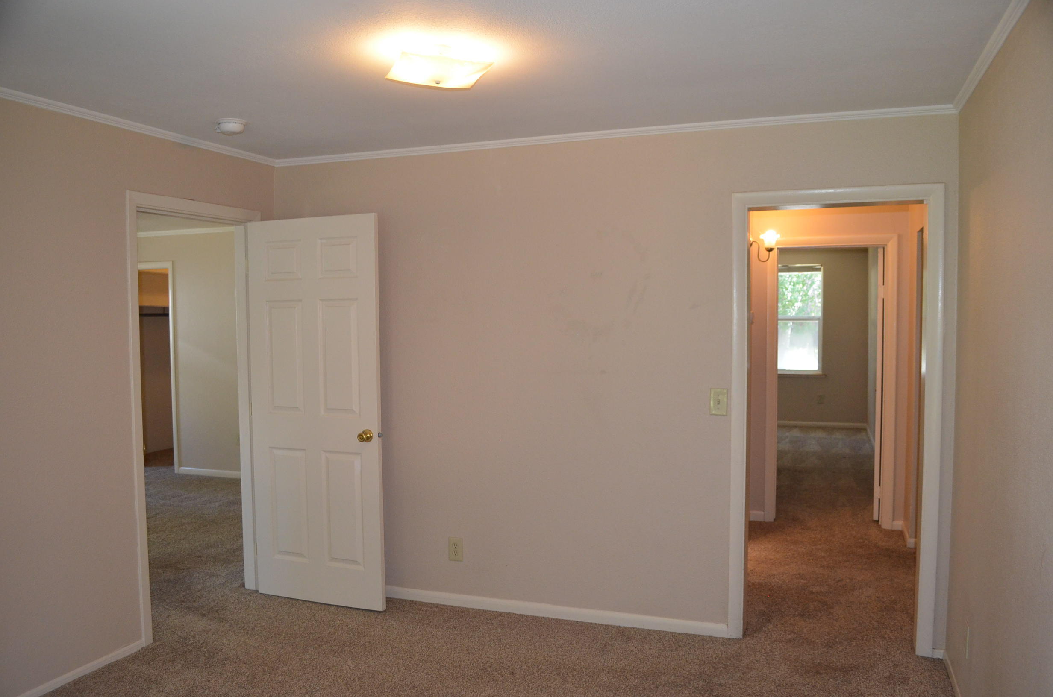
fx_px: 788
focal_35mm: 27
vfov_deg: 47.7
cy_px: 348
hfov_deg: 67.5
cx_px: 526
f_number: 3.5
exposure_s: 1/60
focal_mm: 18
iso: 1250
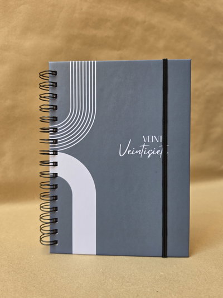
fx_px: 197
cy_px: 149
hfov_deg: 58.9
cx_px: 112
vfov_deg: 73.9
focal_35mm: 23
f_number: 1.4
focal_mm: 6.5
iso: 25
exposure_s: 1/180
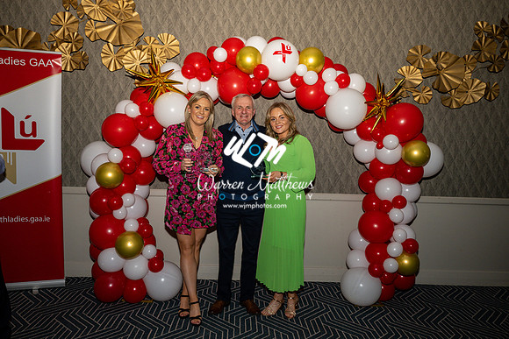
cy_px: 170
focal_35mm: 26
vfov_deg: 49.6
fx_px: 368
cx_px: 254
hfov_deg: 69.4
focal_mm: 26
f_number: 3.2
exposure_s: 1/125
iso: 500
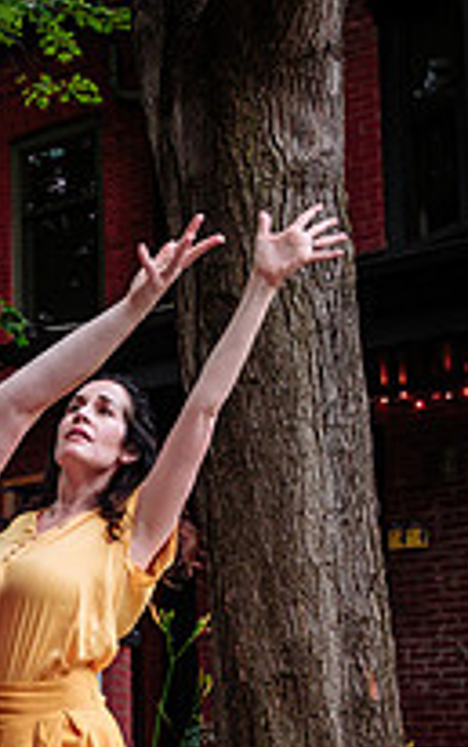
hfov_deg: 17.1
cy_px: 698
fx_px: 1406
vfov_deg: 28.4
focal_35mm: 69
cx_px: -225
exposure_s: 1/250
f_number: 2.8
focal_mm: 16
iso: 1600
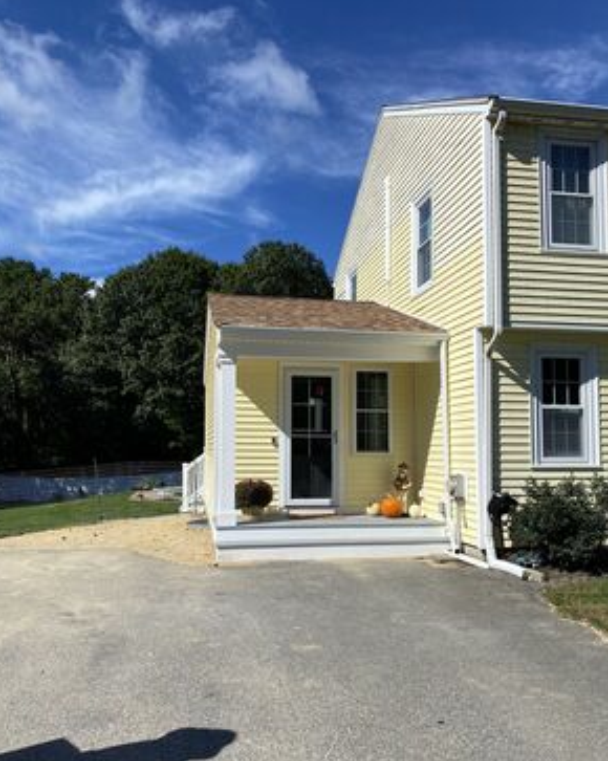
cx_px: 302
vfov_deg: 62.2
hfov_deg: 51.5
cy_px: 411
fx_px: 630
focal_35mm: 28
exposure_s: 1/4808
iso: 32
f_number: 1.8
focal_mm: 4.25
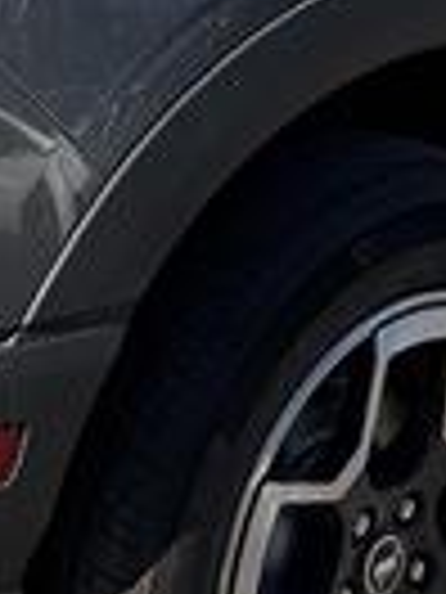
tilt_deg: -14.3
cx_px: 171
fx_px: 3006
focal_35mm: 175
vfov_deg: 11.1
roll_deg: -0.7
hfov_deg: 8.5
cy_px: -126
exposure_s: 1/3425
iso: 80
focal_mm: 6.76
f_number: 1.78
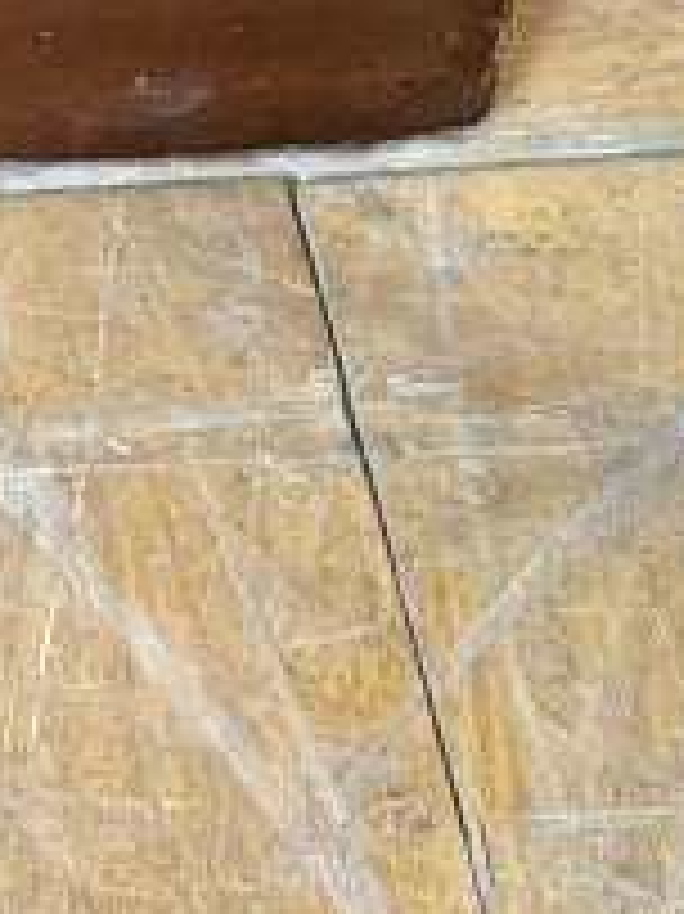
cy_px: -905
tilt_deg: -34.3
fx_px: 3745
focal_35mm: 142
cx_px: -108
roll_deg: -2.4
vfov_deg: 12.3
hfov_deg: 10.3
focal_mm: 6.76
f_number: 1.78
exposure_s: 1/50
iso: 800
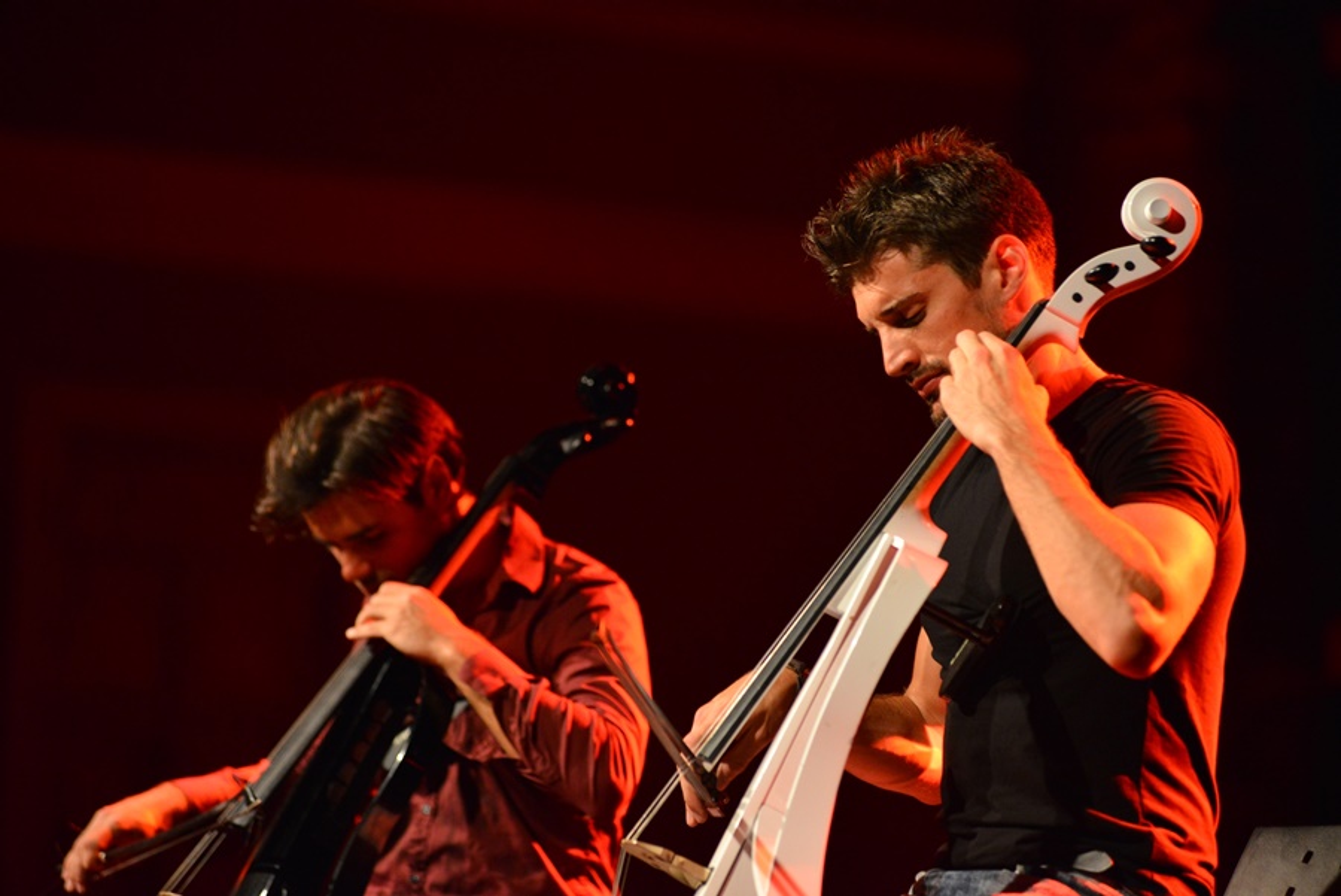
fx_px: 6335
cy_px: 448
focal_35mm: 170
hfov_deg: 12.1
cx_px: 670
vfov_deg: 8.1
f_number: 4
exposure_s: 1/200
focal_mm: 170
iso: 3200
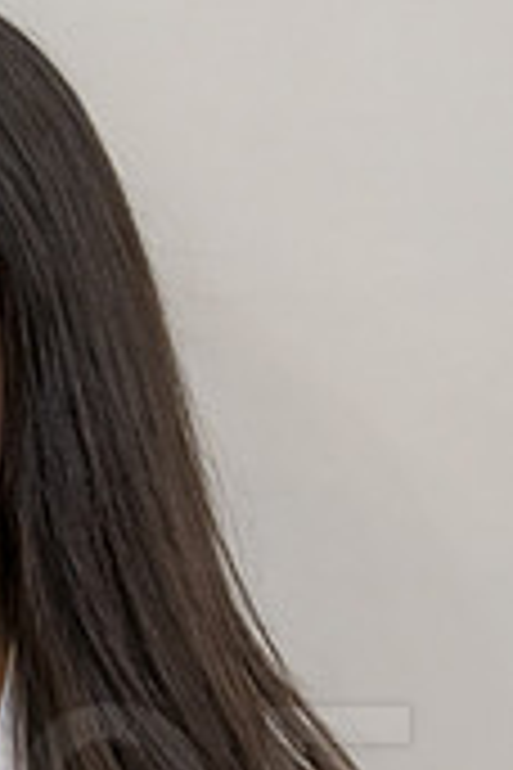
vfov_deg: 4.3
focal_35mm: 475
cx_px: -148
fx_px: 10152
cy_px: 820
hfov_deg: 2.9
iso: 5000
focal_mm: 180
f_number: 4
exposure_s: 1/80
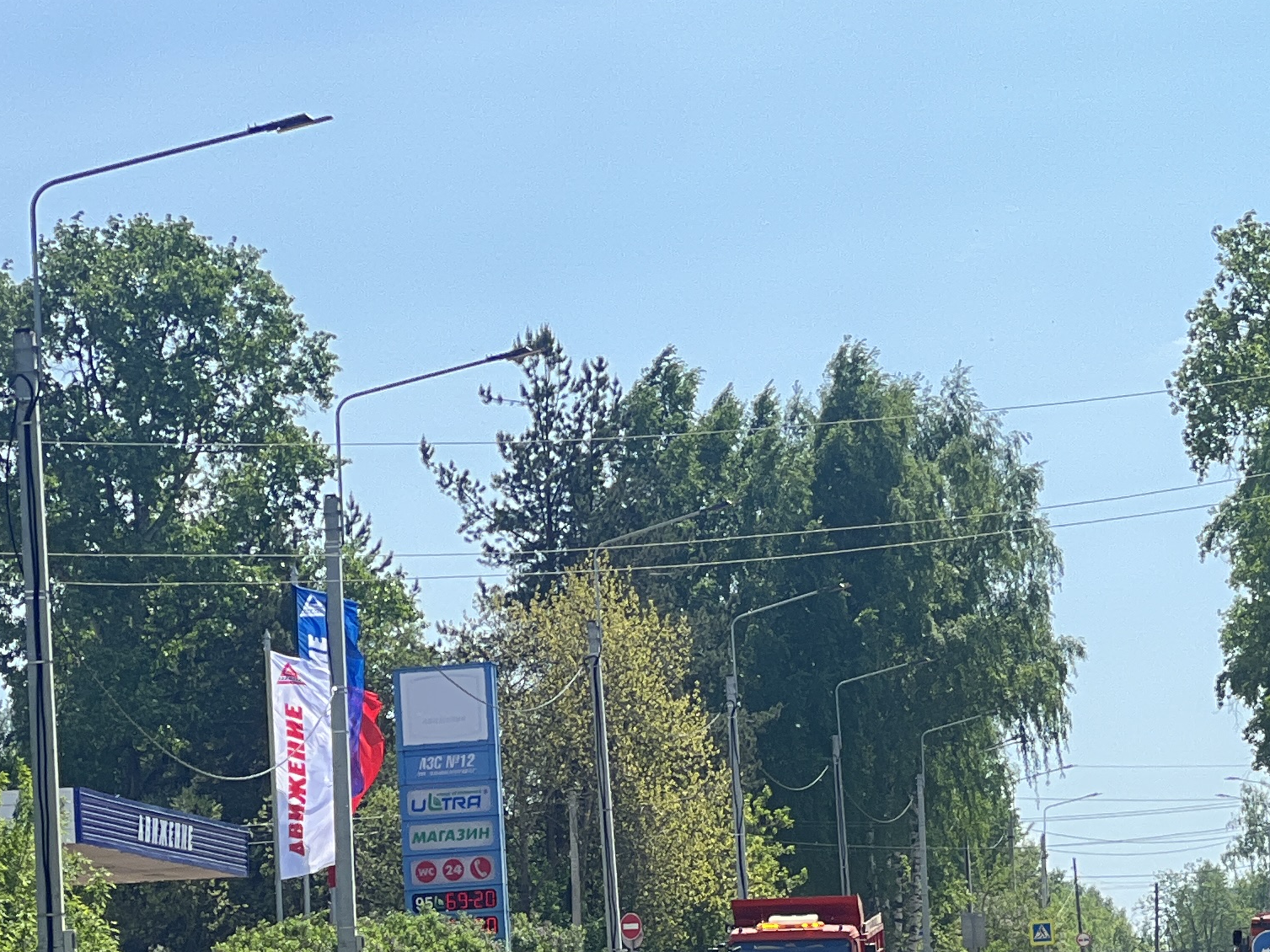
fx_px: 7557
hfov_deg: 9.5
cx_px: 1250
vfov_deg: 7.2
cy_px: 927
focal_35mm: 206
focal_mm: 9
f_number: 2.8
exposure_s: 1/311
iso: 32
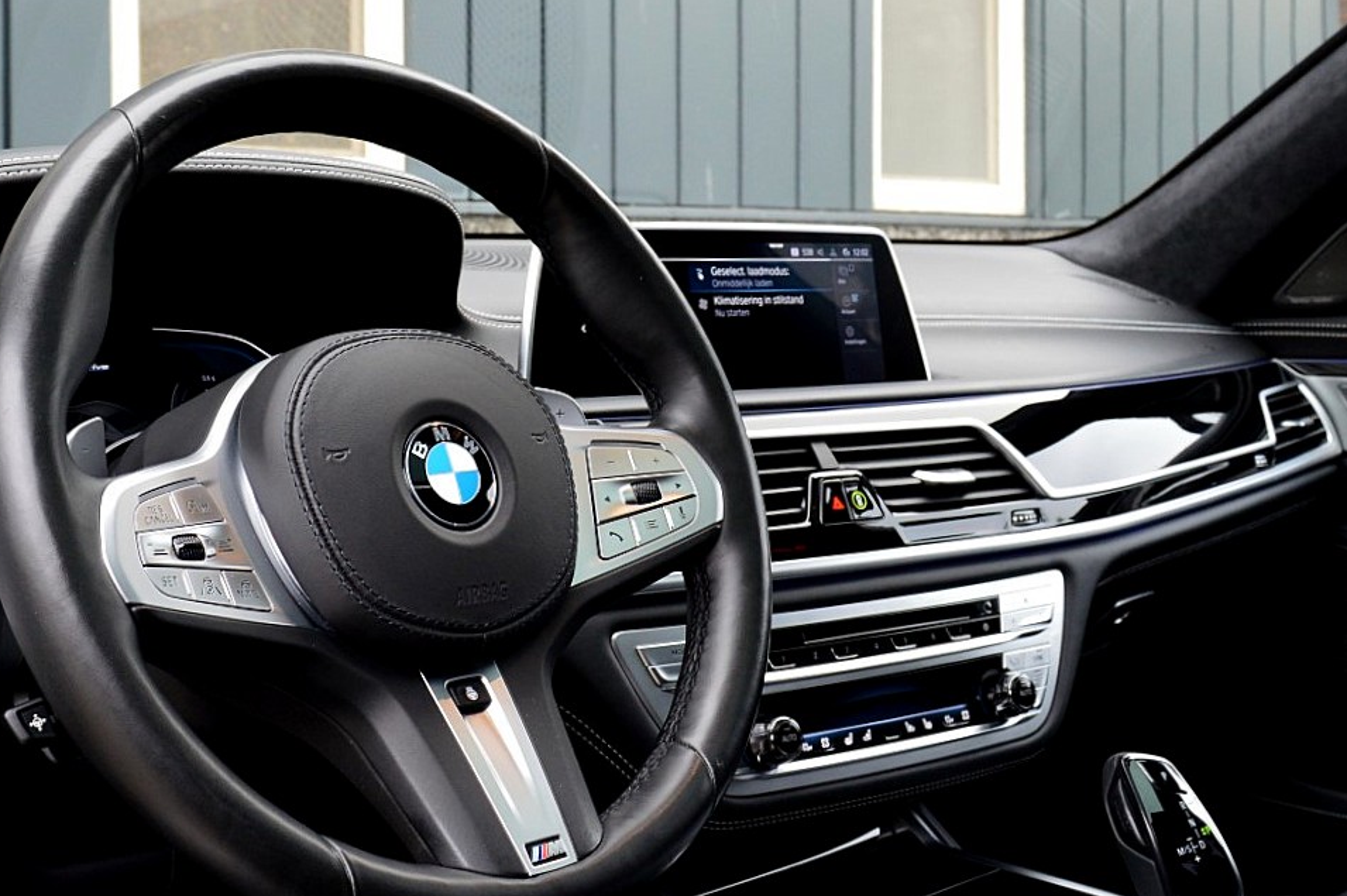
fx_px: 1907
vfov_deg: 26.4
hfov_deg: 38.7
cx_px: 515
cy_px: 392
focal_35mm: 51
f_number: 8
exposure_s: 1/60
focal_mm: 20
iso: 640
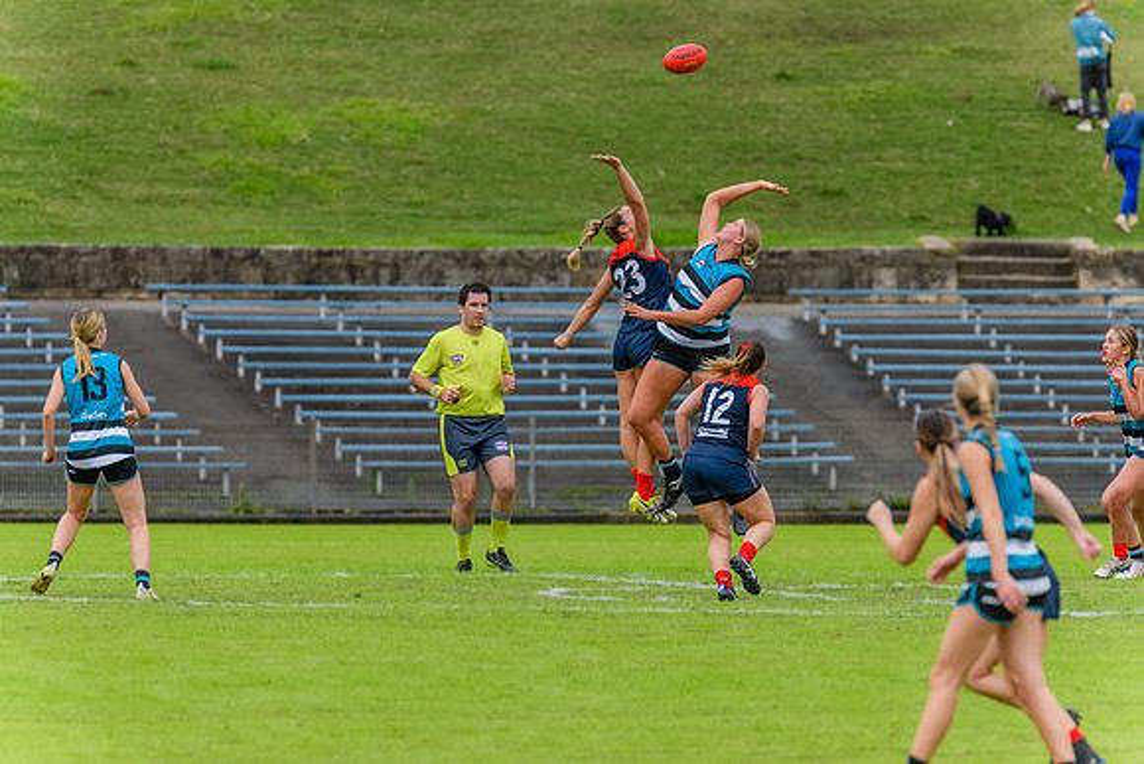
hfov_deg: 4.9
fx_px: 13349
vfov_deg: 3.3
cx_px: 572
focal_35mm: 420
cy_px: 382
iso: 800
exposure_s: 1/1600
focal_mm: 420
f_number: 6.3
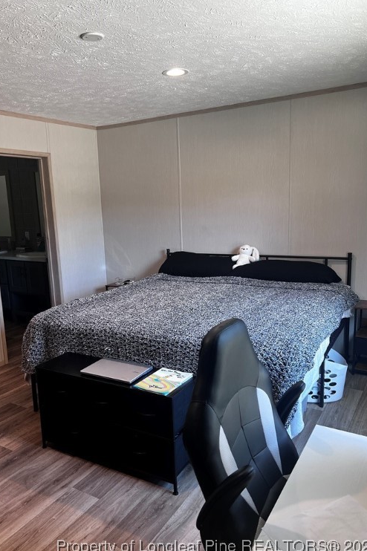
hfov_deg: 46.3
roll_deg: +2.5
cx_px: 169
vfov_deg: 65.5
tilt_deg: -10.9
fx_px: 429
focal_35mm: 28
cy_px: 278
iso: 125
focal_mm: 5.7
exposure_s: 1/120
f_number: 1.5
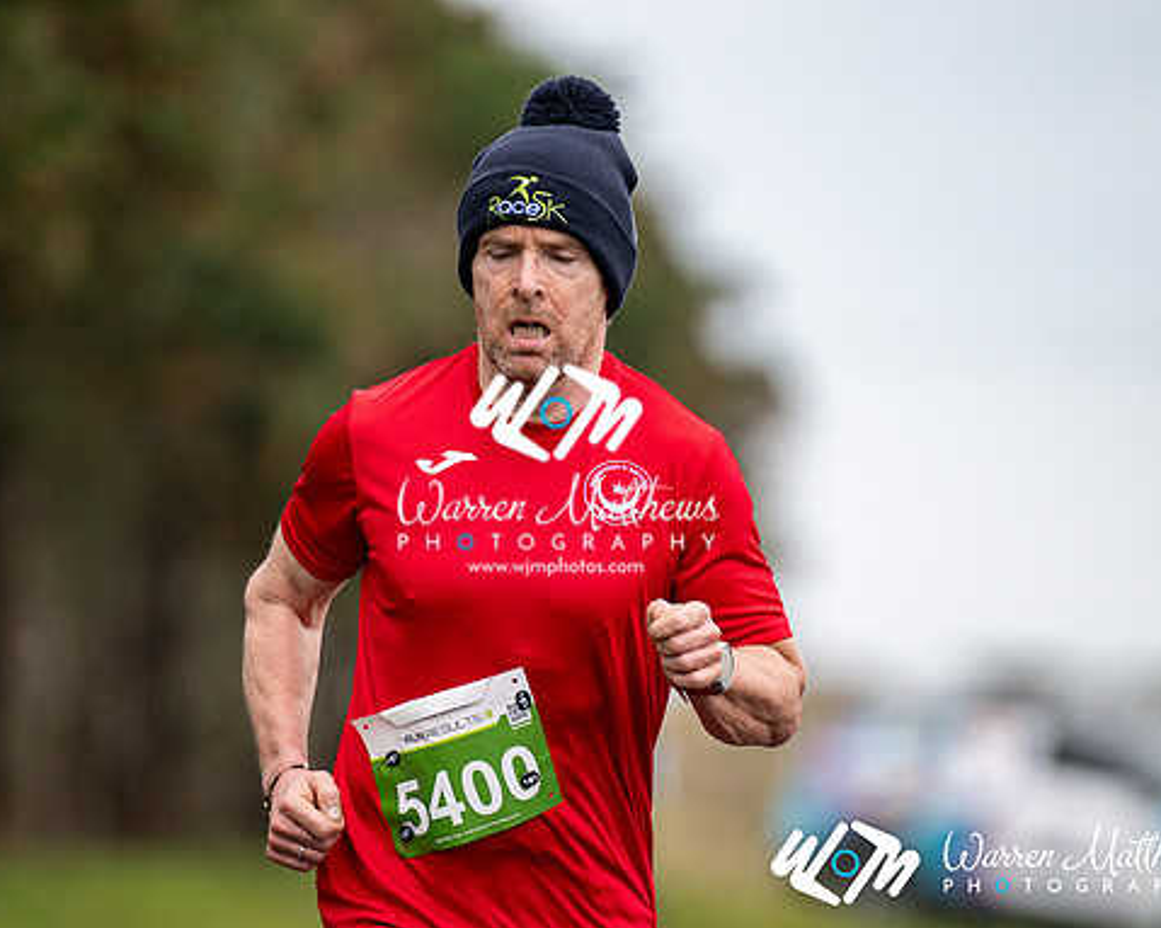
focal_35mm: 511
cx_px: 555
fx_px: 17555
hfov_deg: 3.8
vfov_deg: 3.0
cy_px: 465
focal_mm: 300
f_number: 2.8
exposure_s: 1/1600
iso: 450
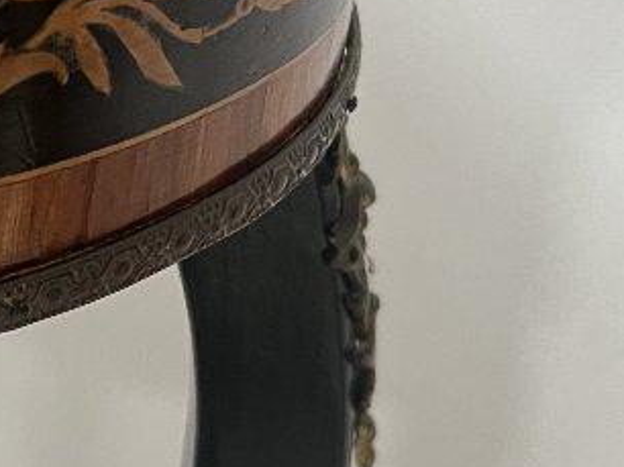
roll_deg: -1.9
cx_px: -161
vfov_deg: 14.5
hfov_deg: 18.1
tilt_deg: -29.5
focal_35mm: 102
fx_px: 1837
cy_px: 267
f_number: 1.5
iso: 200
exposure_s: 1/60
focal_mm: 5.7
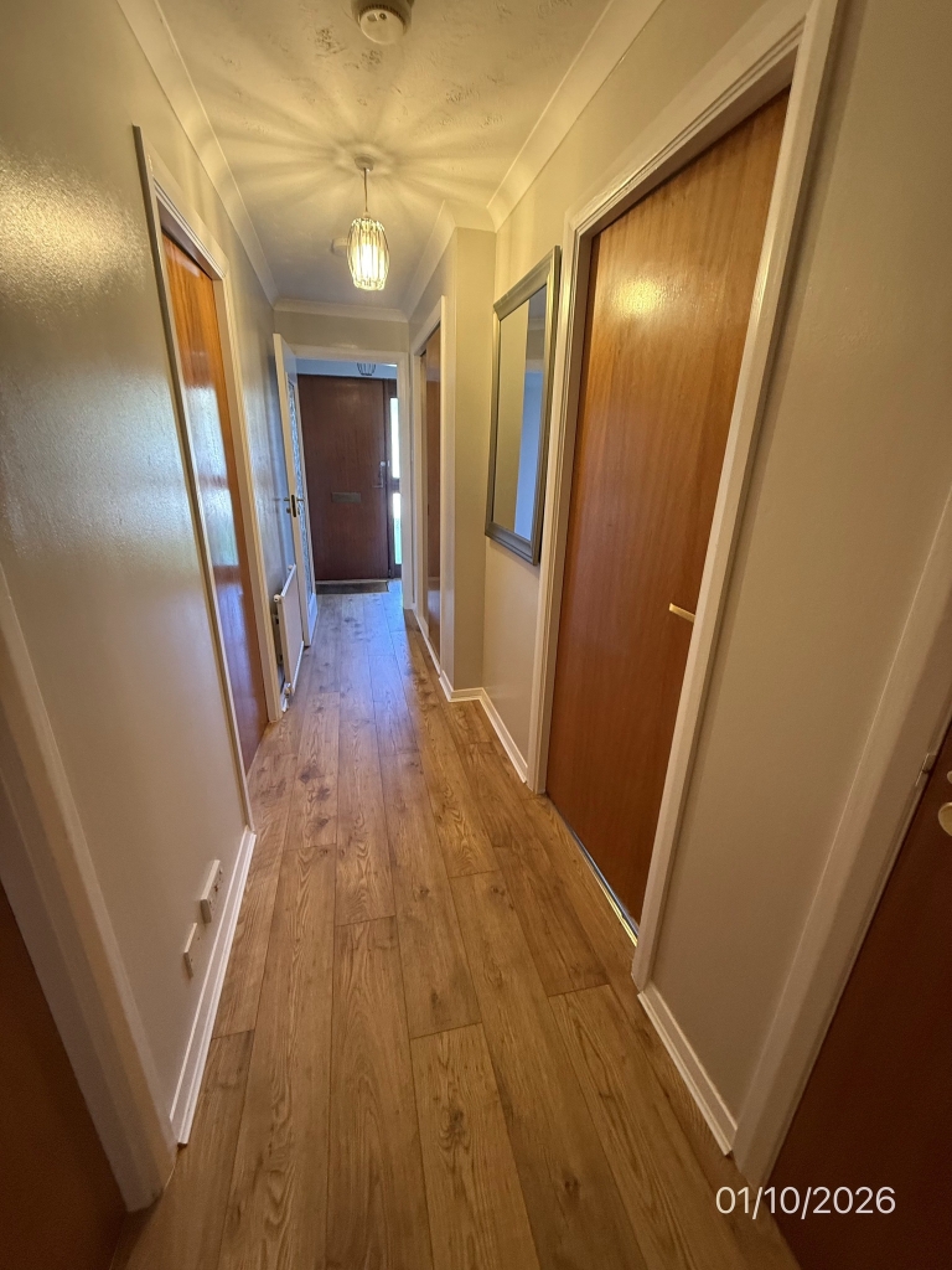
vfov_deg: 102.1
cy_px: 635
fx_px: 513
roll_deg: -2.1
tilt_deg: -20.4
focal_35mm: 14
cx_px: 476
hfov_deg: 85.7
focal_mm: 2.22
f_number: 2.2
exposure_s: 1/50
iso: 400
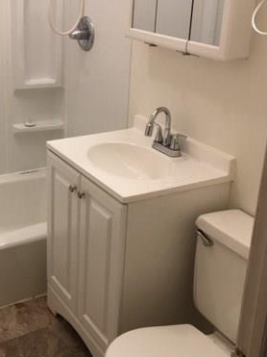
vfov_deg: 38.1
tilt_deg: -19.3
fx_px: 515
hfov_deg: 28.5
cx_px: 53
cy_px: 153
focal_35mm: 50
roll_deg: -1.2
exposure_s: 1/30
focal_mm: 4.15
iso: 32
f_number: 2.2
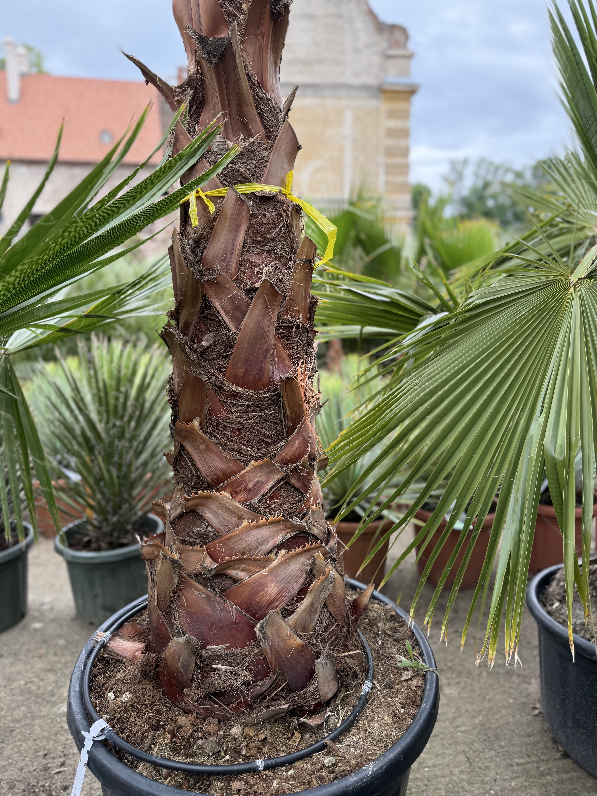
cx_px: 298
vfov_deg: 71.6
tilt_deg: -11.8
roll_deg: +0.7
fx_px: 552
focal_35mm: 24
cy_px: 398
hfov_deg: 56.8
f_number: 1.78
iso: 100
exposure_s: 1/277
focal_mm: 6.76
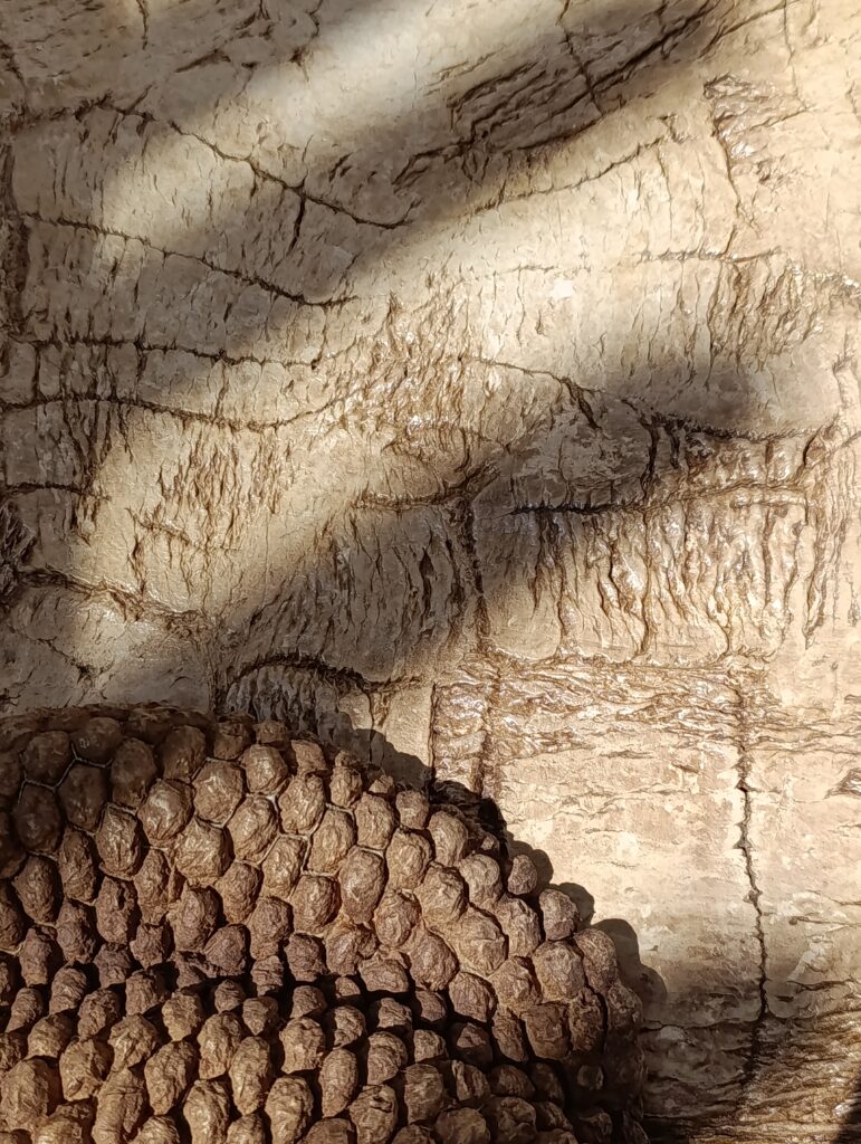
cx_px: 430
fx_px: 761
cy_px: 572
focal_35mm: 23
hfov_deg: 59.0
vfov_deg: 73.8
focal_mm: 6.14
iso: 50
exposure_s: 1/374
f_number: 1.6
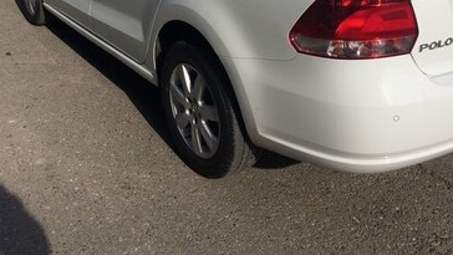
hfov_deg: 47.3
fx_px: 517
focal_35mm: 43
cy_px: -19
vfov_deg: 25.9
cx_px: 226
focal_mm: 4.15
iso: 32
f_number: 2.2
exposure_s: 1/2415
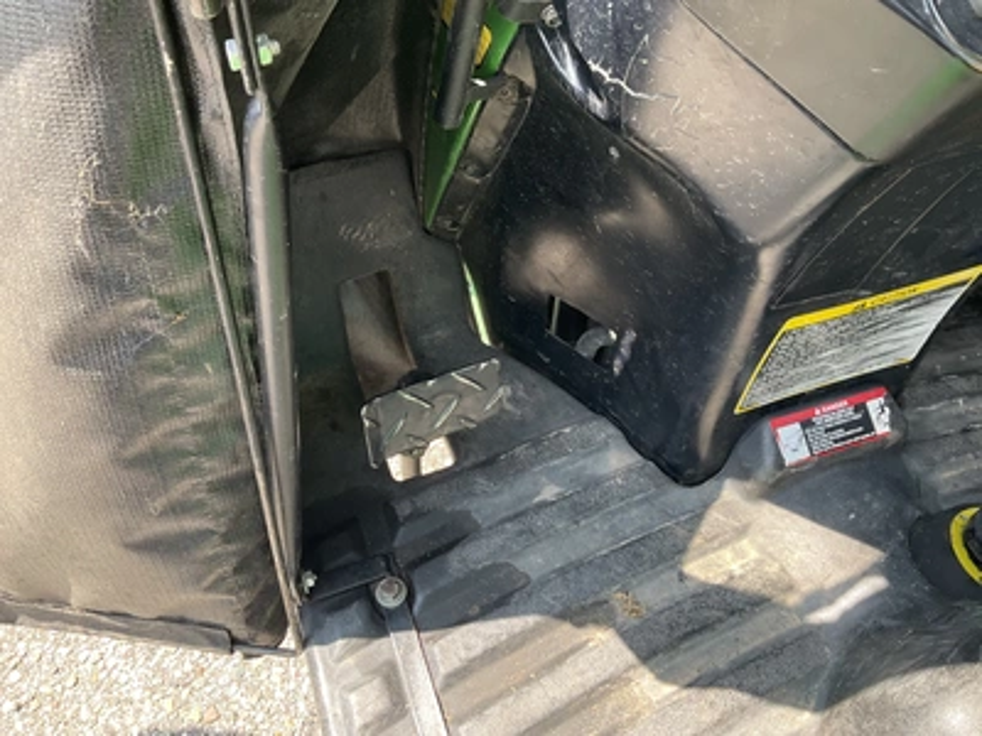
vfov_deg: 48.2
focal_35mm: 29
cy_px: 368
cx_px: 491
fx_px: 823
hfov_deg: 61.7
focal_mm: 3
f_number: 1.8
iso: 32
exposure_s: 1/125
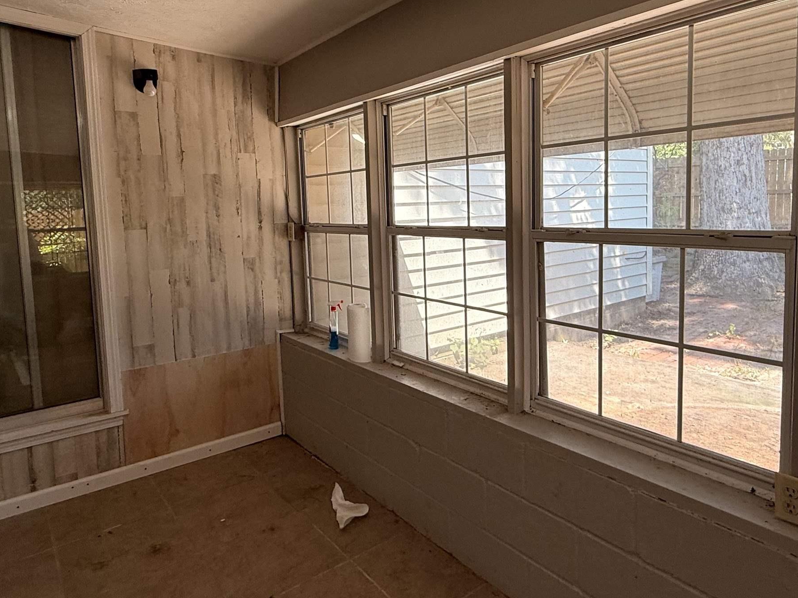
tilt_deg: -4.9
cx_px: 432
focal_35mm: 24
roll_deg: +1.9
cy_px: 249
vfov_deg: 56.5
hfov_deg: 71.5
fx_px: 553
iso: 50
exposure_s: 1/159
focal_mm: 2.22
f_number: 2.2
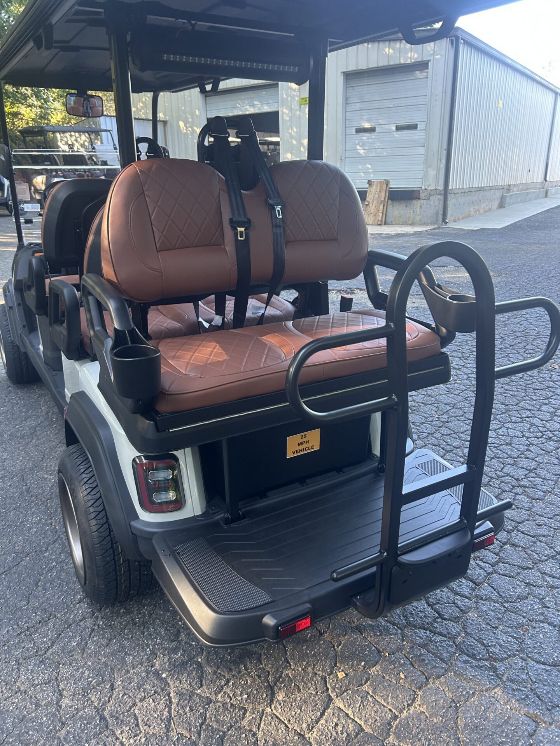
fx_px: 561
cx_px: 280
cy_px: 373
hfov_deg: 53.1
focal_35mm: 26
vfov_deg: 67.3
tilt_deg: -19.5
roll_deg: +1.6
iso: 125
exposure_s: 1/121
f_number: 1.5
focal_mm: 5.7
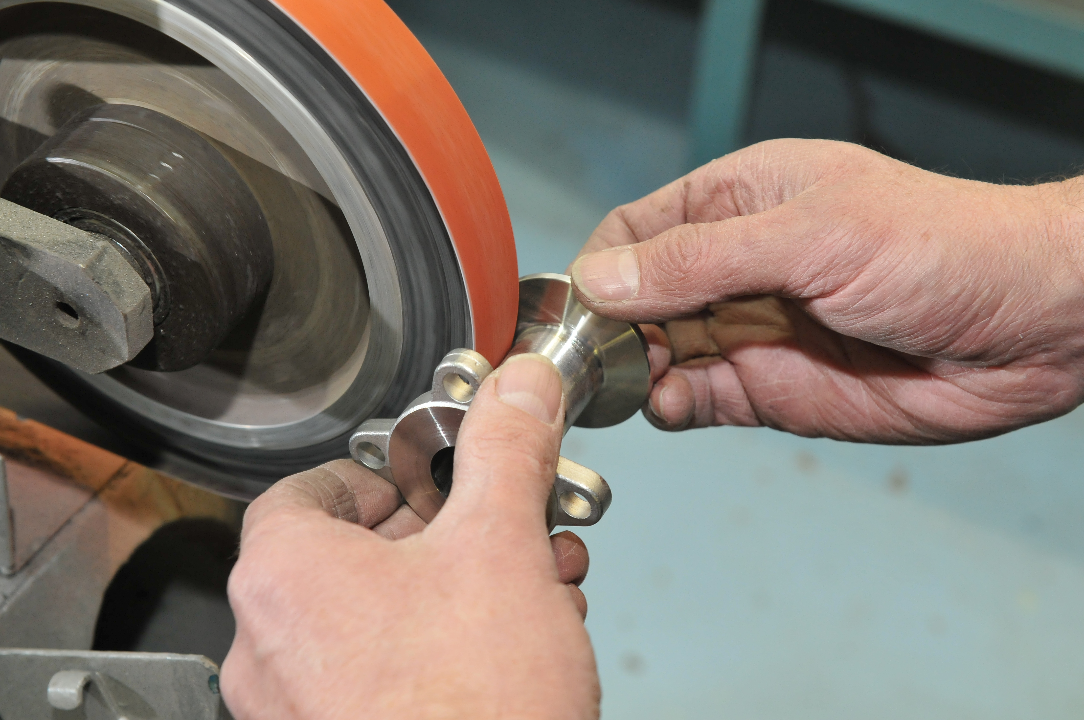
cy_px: 360
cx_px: 542
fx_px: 2165
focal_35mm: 72
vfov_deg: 18.9
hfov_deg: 28.1
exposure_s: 1/50
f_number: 5.6
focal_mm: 48
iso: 800
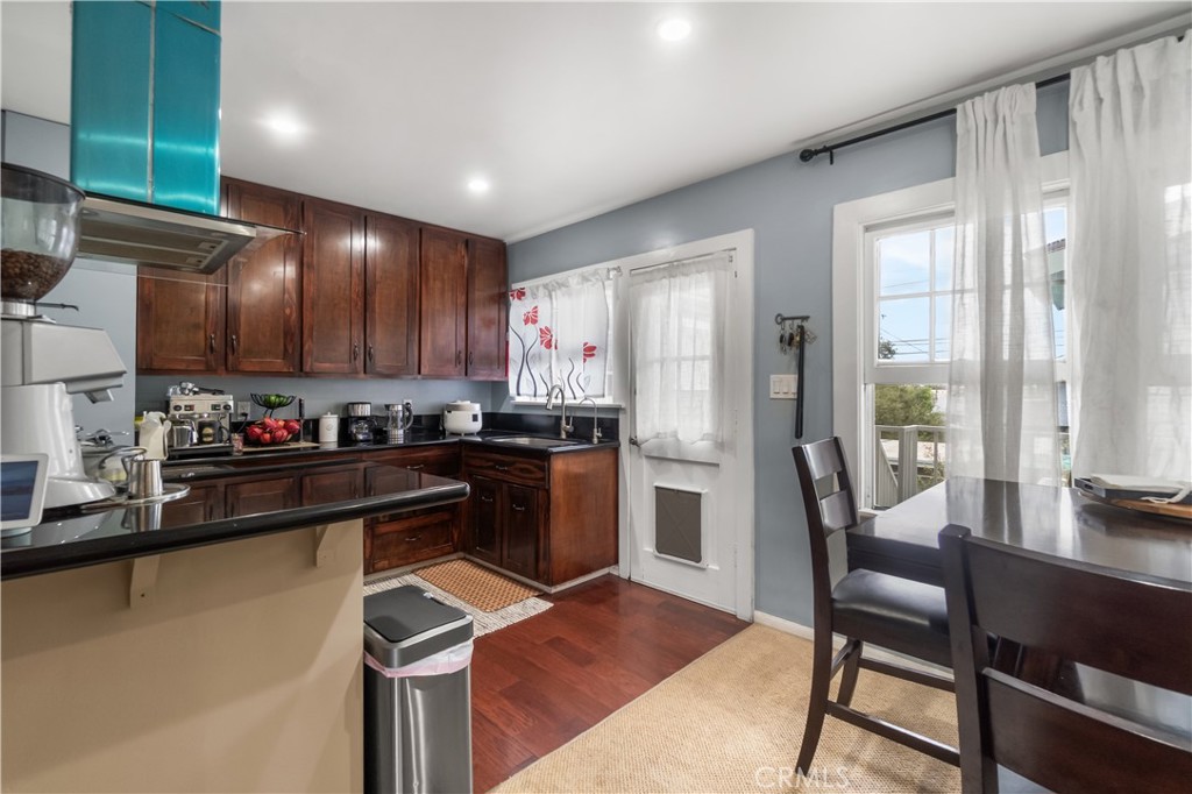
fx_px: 496
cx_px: 596
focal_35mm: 15
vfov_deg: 77.3
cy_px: 397
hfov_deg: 100.4
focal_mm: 10
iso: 320
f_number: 7.1
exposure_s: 1/10
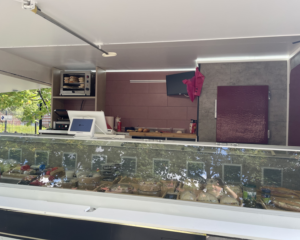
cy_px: 119
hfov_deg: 62.2
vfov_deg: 51.5
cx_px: 148
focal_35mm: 28
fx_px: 249
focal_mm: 4.2
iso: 32
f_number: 1.6
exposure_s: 1/267
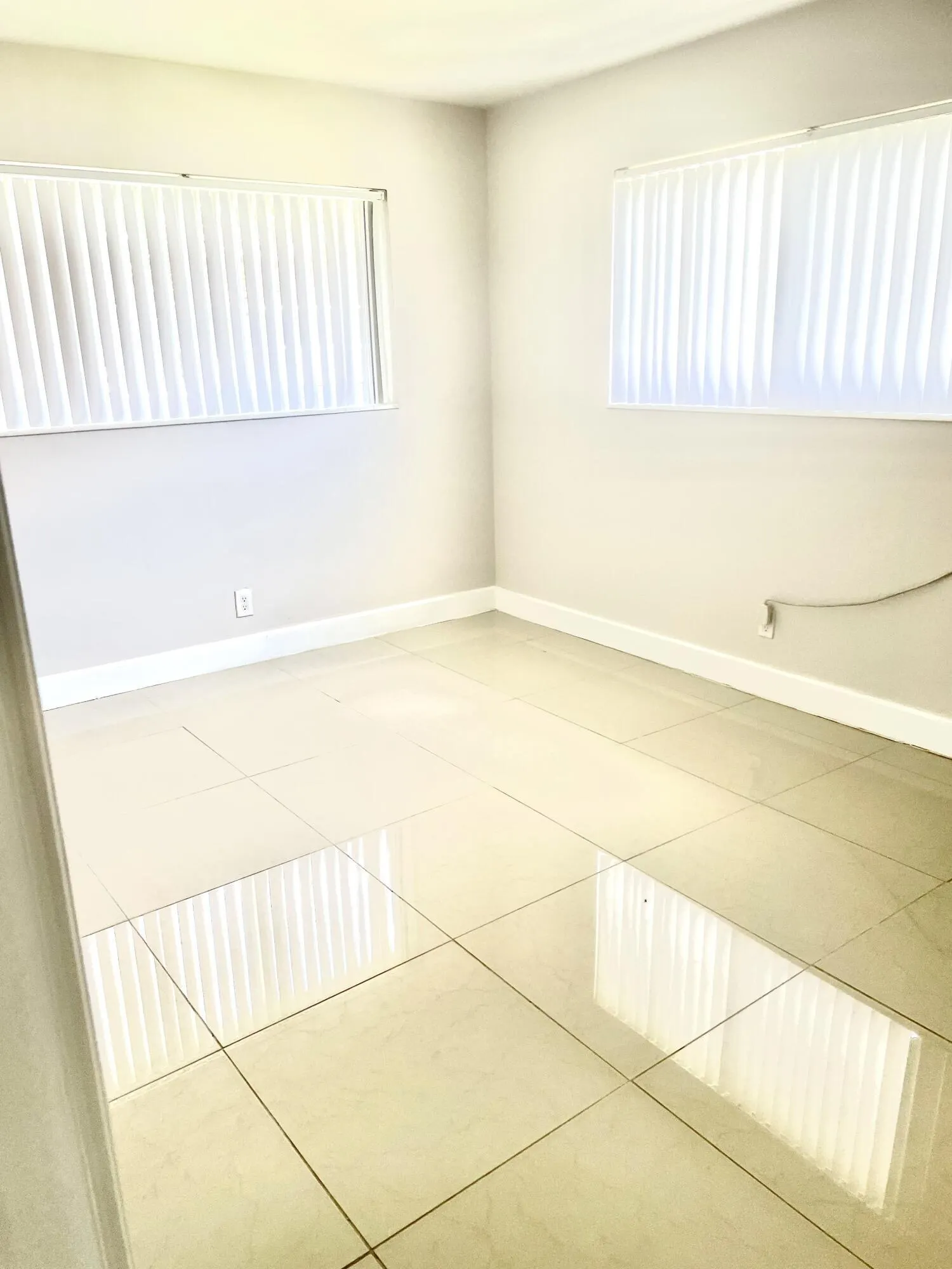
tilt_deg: -18.2
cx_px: 476
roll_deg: +2.0
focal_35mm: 26
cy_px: 634
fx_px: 953
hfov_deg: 53.1
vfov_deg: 67.3
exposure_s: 1/121
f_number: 1.6
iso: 64
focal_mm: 4.2
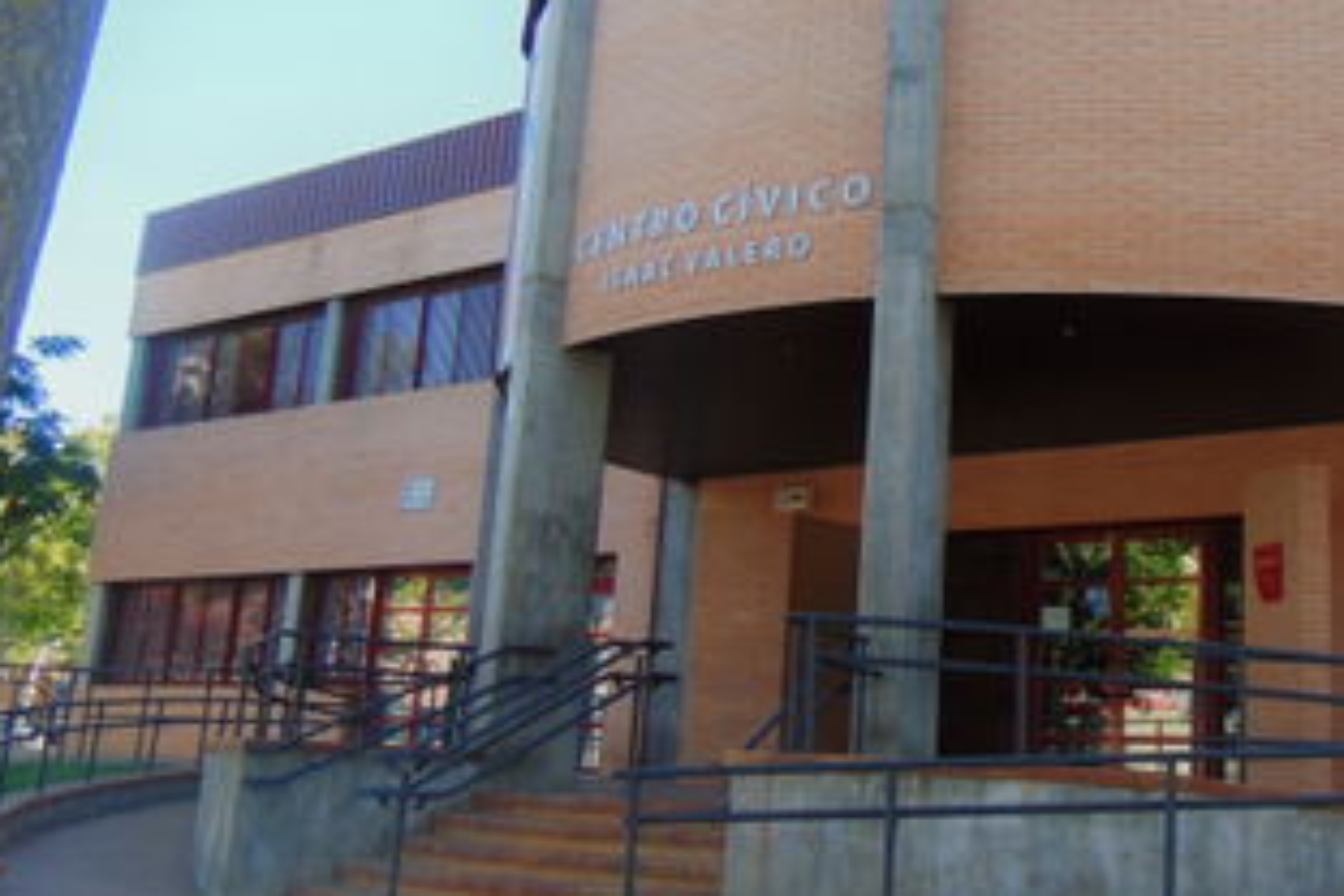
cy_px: 284
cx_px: 952
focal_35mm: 48
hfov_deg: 40.3
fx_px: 1792
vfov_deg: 27.9
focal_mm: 5.4
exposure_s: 1/250
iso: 80
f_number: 3.1
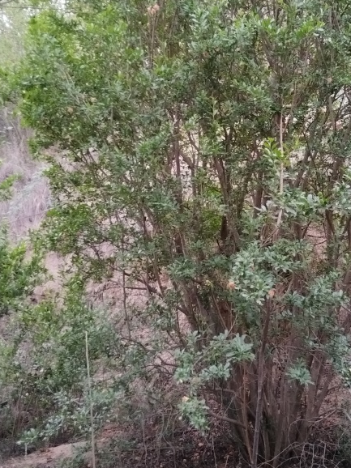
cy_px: 179
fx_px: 649
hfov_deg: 30.1
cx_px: 229
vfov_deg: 39.4
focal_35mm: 48
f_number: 1.9
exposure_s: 1/100
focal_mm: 4.95
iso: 983
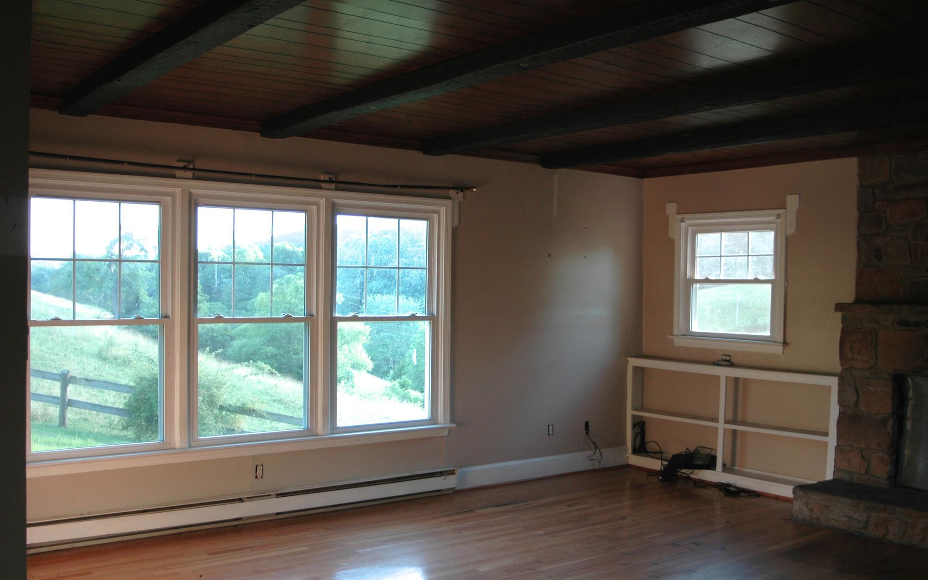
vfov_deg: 34.4
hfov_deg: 52.8
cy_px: 306
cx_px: 464
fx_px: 936
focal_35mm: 37
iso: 200
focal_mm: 24
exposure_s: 1/30
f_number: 3.8
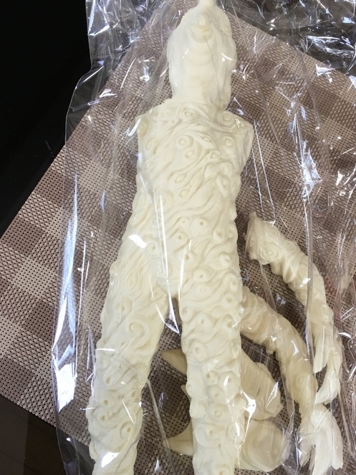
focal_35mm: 35
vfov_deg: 52.5
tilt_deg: -73.9
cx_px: 213
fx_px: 480
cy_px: 212
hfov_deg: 40.5
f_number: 2.2
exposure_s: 1/15
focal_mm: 4.15
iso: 25
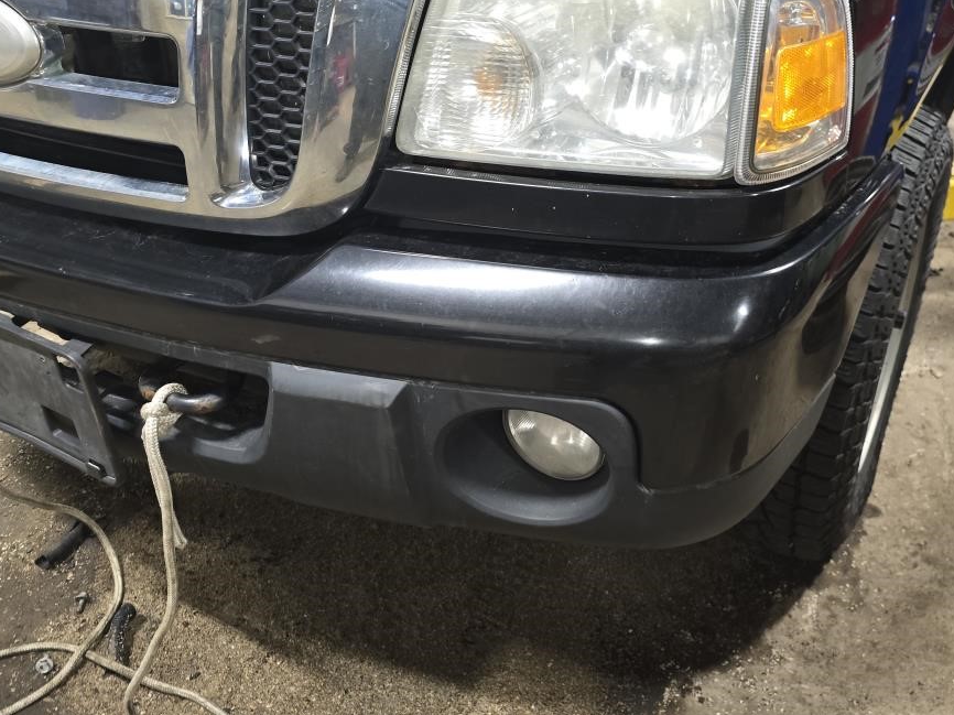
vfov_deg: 41.7
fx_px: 937
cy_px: 332
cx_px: 555
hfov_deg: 53.7
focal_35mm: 34
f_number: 1.7
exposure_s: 1/15
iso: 160
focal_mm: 6.3
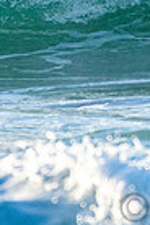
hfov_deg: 0.4
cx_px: 246
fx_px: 19767
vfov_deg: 0.7
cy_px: -63
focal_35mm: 3163
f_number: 5.6
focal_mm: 500
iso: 400
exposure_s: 1/1250
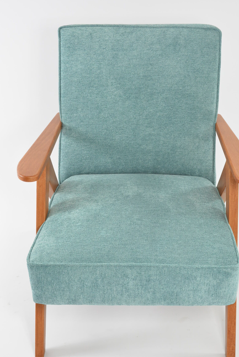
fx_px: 576
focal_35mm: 58
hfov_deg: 23.4
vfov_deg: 34.4
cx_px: 144
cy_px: 189
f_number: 6.3
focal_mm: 30
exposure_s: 1/60
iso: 400
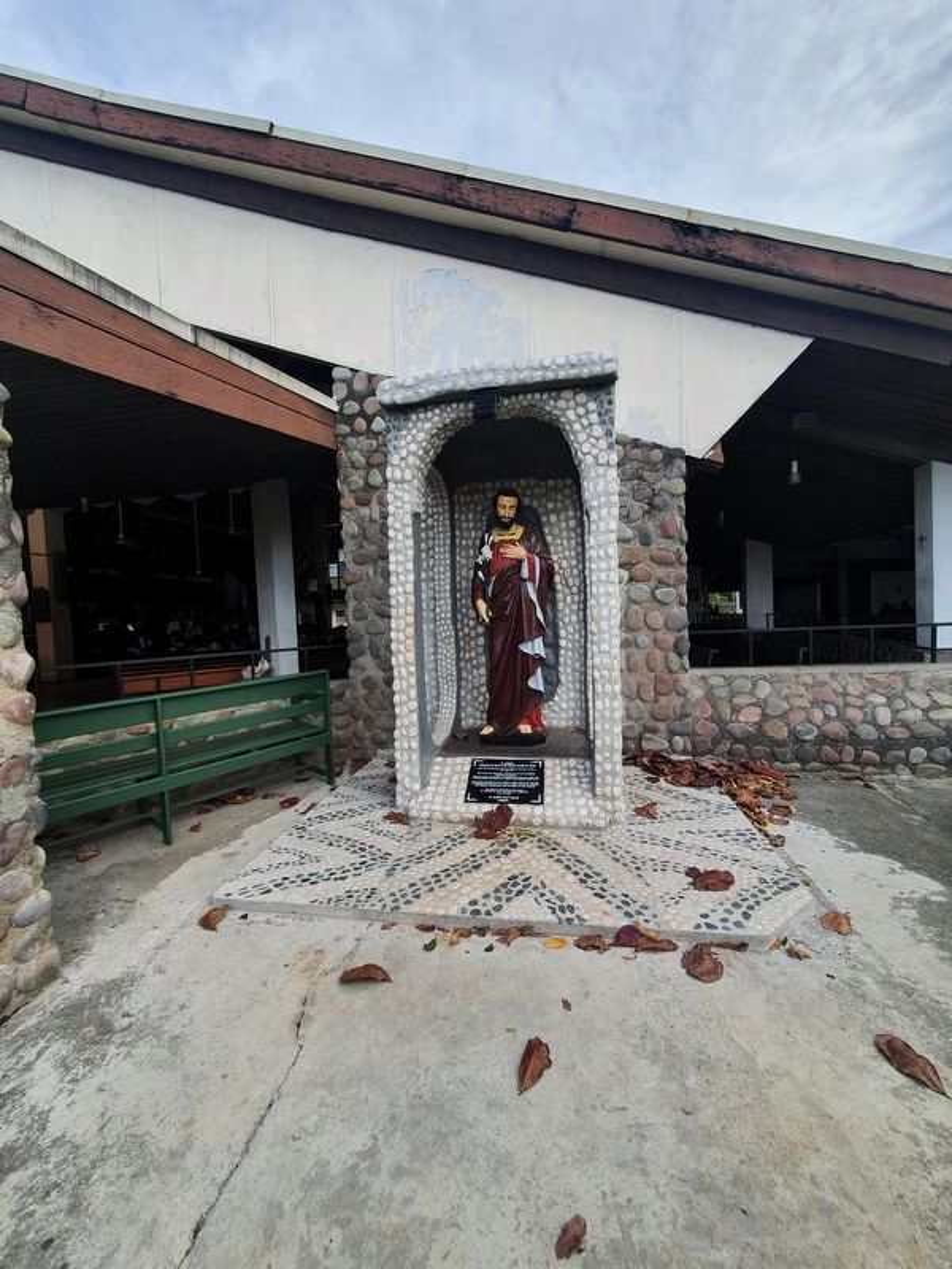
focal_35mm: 13
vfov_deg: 106.2
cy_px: 634
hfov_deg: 89.9
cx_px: 476
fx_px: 477
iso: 50
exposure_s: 1/546
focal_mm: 1.8
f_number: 2.2
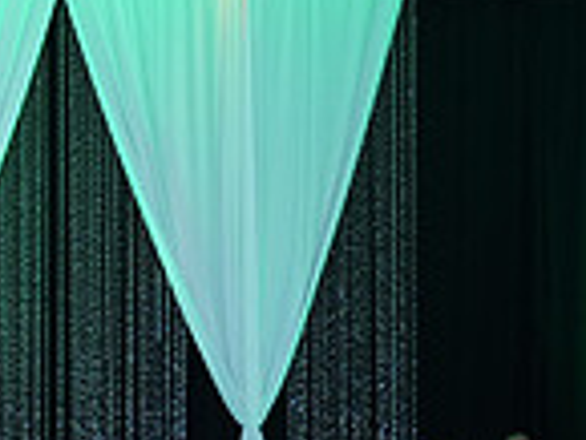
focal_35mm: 119
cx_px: -485
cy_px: 628
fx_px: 2016
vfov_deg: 12.0
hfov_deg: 14.5
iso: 2000
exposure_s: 1/200
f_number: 4
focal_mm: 31
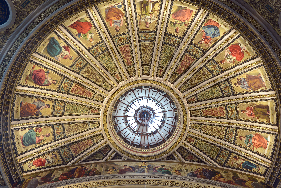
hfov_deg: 51.9
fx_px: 289
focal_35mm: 37
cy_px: 84
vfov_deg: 35.9
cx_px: 146
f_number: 7.1
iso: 800
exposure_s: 1/20
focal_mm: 32
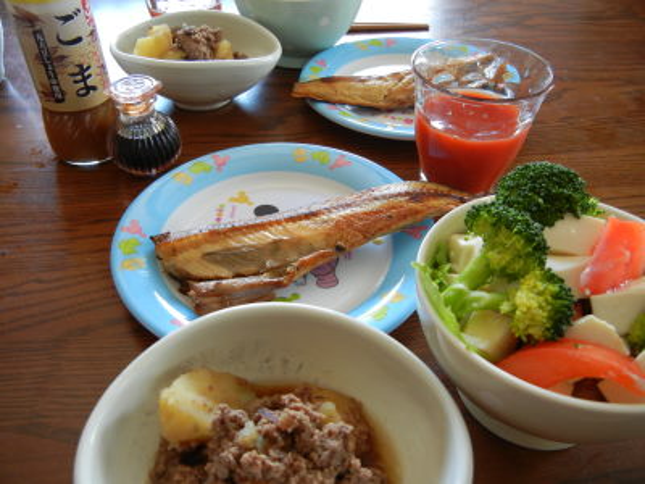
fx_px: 559
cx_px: 322
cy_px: 242
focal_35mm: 30
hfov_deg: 60.0
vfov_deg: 46.8
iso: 247
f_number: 3.5
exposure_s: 1/30
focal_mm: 5.4
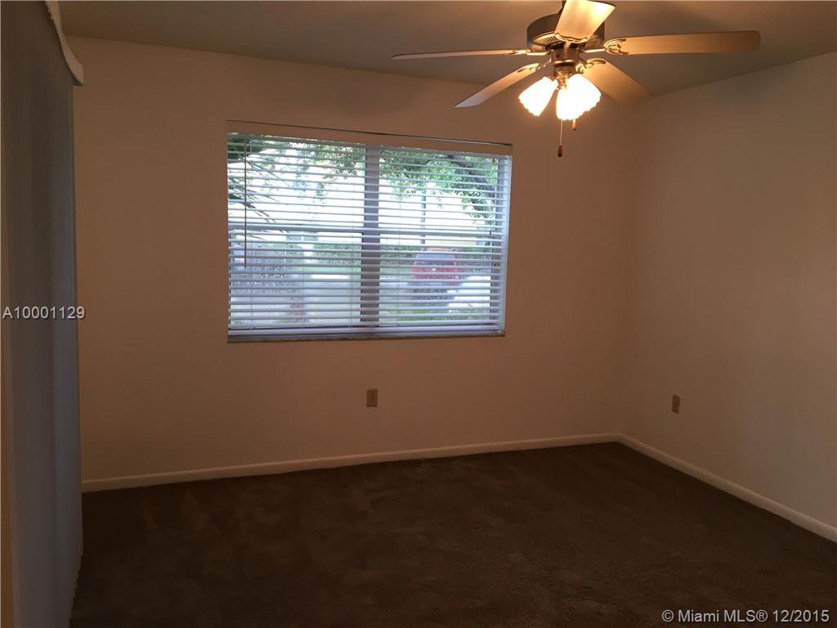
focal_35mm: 29
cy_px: 314
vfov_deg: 48.2
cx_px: 418
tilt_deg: -5.9
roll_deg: -2.6
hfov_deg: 61.7
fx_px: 701
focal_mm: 4.15
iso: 50
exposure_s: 1/30
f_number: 2.2
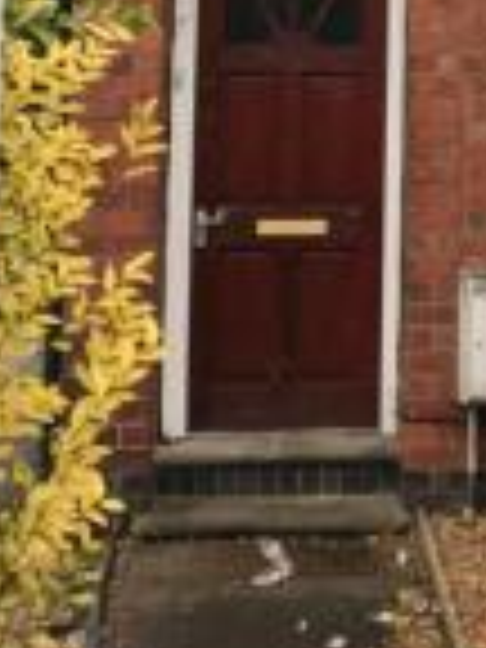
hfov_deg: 17.1
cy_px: -29
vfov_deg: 22.0
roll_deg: -0.3
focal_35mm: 85
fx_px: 1591
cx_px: 464
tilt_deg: +4.7
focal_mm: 3.99
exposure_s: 1/100
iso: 32
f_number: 1.8
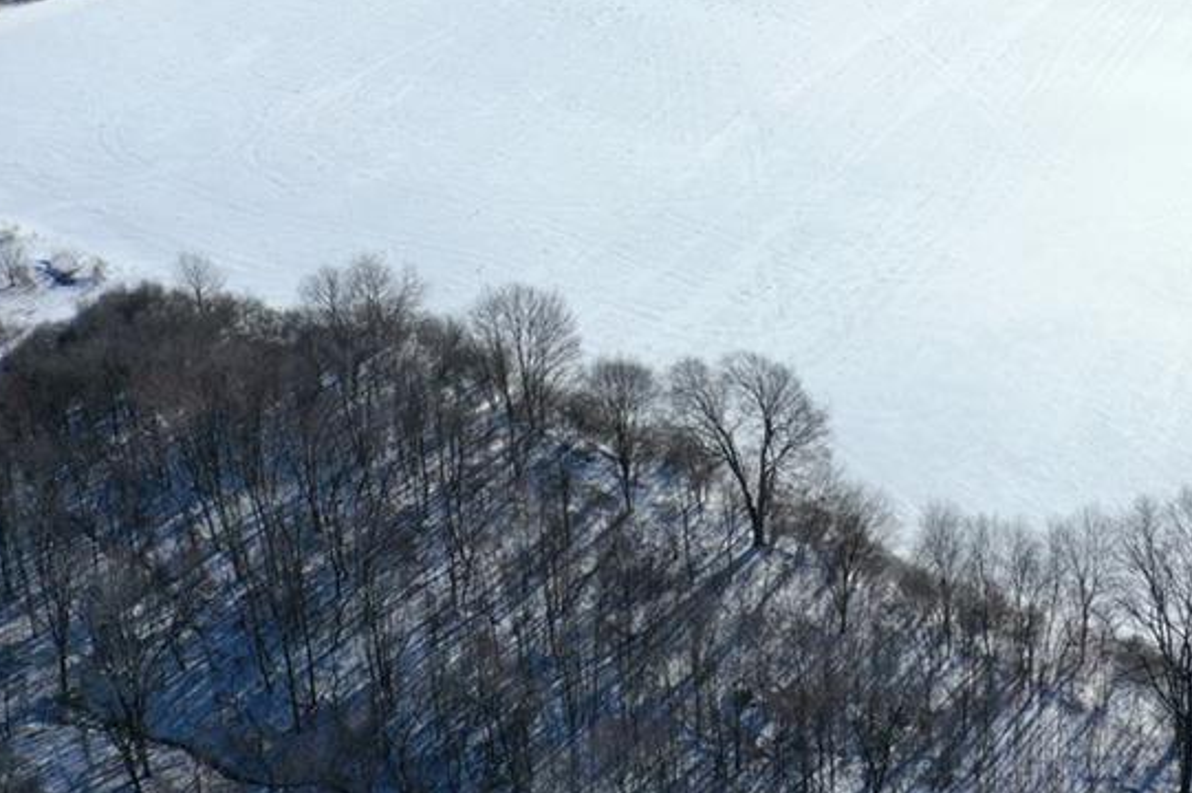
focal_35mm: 53
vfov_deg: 24.8
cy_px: 104
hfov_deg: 36.7
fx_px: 1754
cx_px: 881
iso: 100
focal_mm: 10.26
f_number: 6.3
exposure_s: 1/500
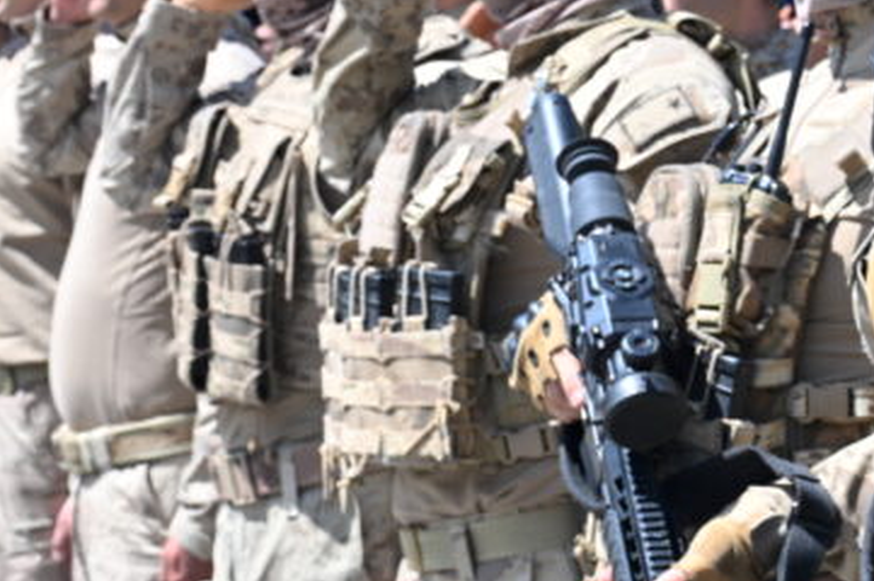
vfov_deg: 9.6
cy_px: 209
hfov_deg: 13.9
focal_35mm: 142
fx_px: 3444
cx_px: 1157
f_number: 7.1
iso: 100
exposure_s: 1/200
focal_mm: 40
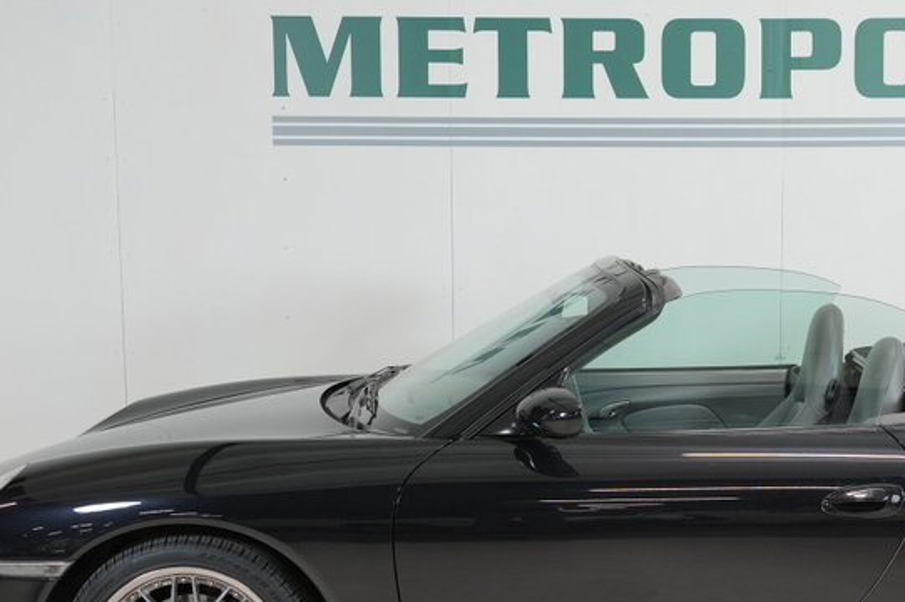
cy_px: 482
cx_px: 656
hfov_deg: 28.2
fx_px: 1782
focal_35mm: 71
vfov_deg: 19.0
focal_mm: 25
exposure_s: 1/40
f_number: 3.5
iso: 400
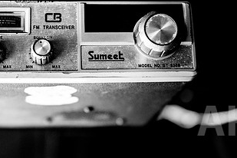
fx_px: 560
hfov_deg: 23.9
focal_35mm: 85
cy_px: 38
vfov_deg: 16.0
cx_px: 94
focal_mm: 44
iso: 800
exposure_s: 1/100
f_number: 3.2
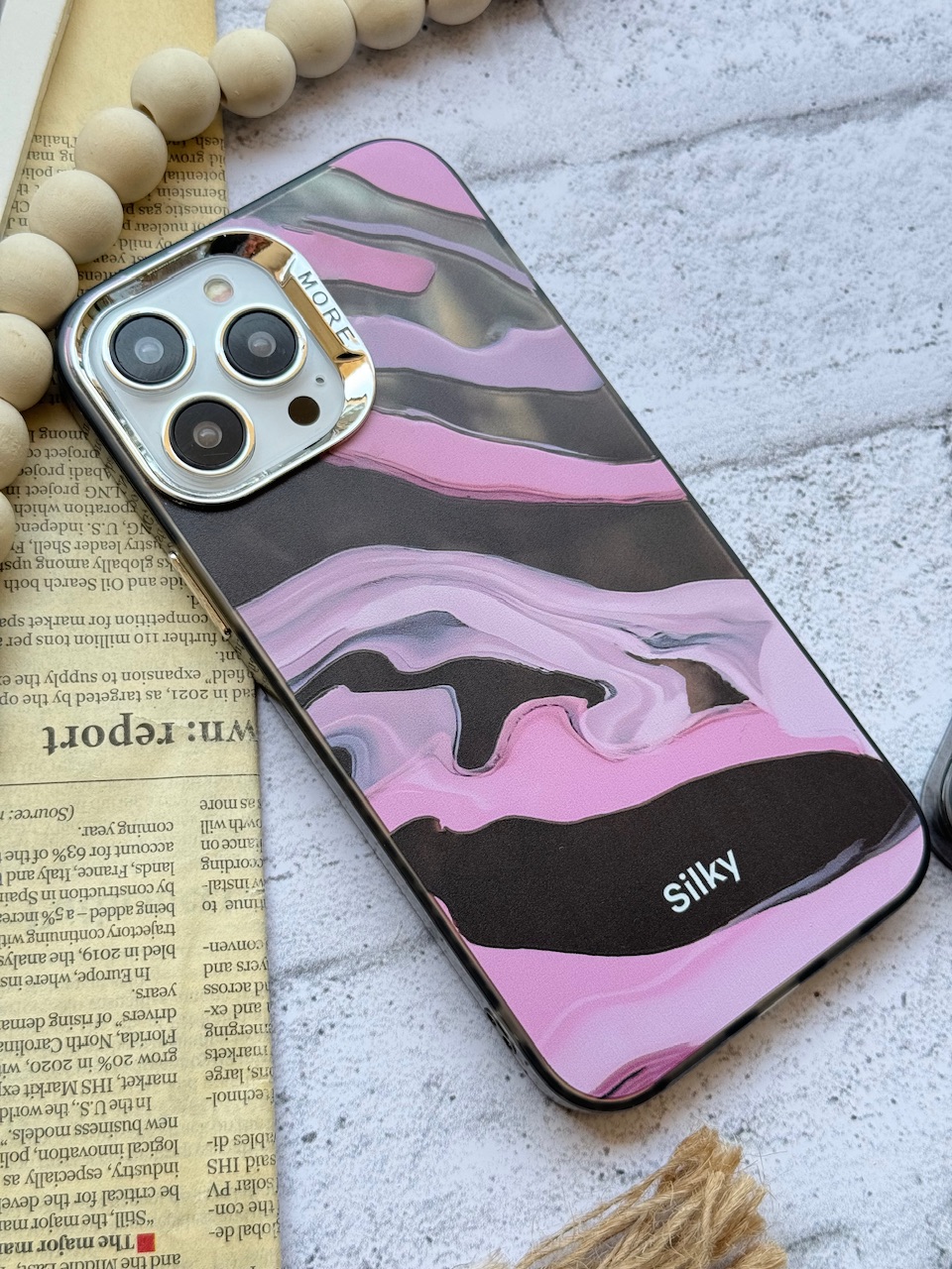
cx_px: 476
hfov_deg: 30.3
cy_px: 634
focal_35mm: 48
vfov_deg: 39.7
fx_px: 1760
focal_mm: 6.76
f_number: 1.78
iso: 64
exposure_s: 1/407
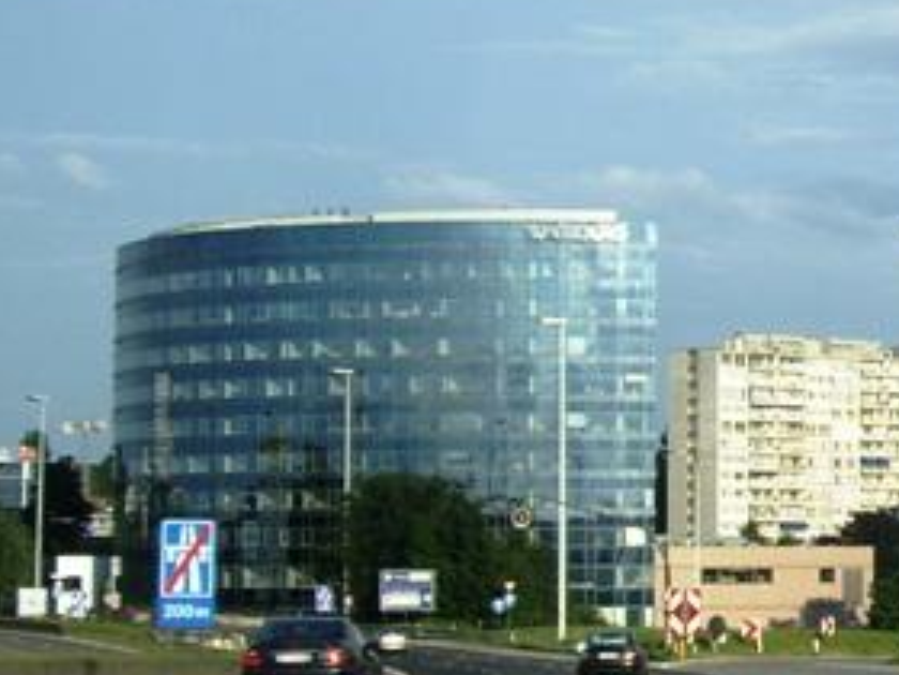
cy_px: 267
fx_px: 2259
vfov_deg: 17.0
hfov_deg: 21.5
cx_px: 944
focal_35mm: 87
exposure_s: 1/640
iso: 64
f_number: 2.8
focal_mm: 7.9
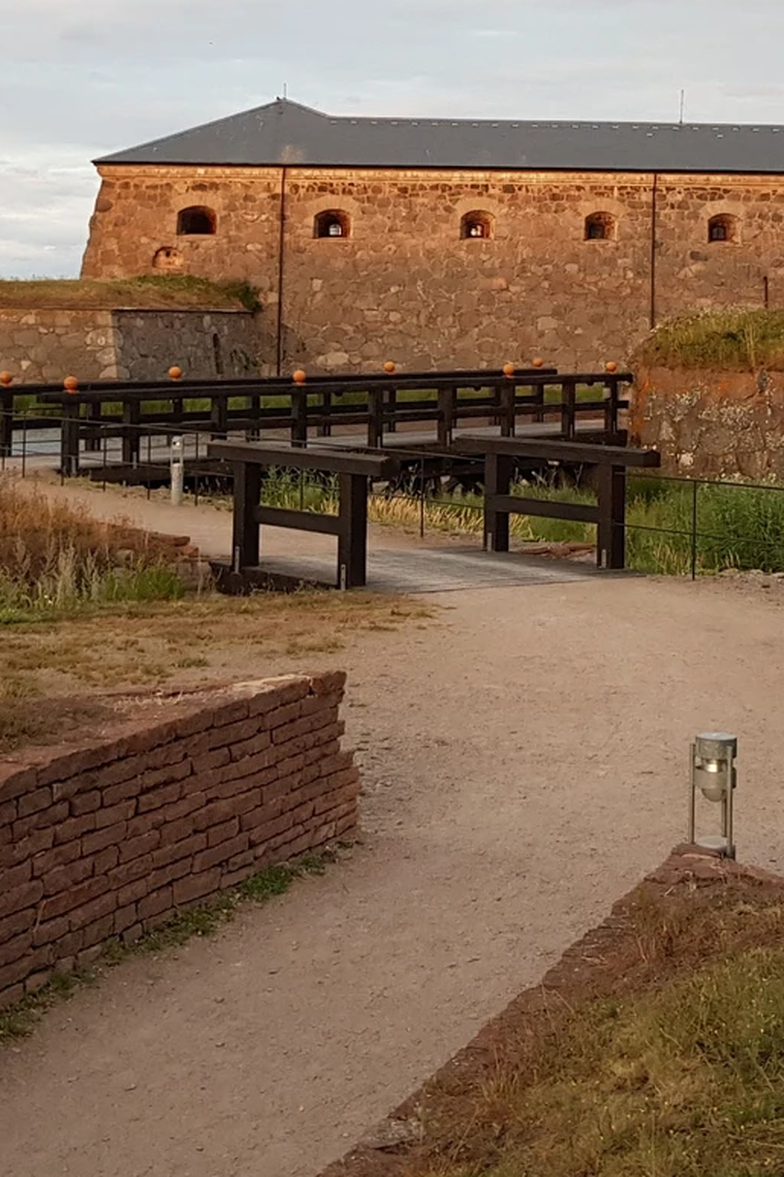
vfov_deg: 28.4
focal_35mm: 70
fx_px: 2288
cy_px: 271
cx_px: 550
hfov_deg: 19.4
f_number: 1.7
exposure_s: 1/100
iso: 80
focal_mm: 4.2
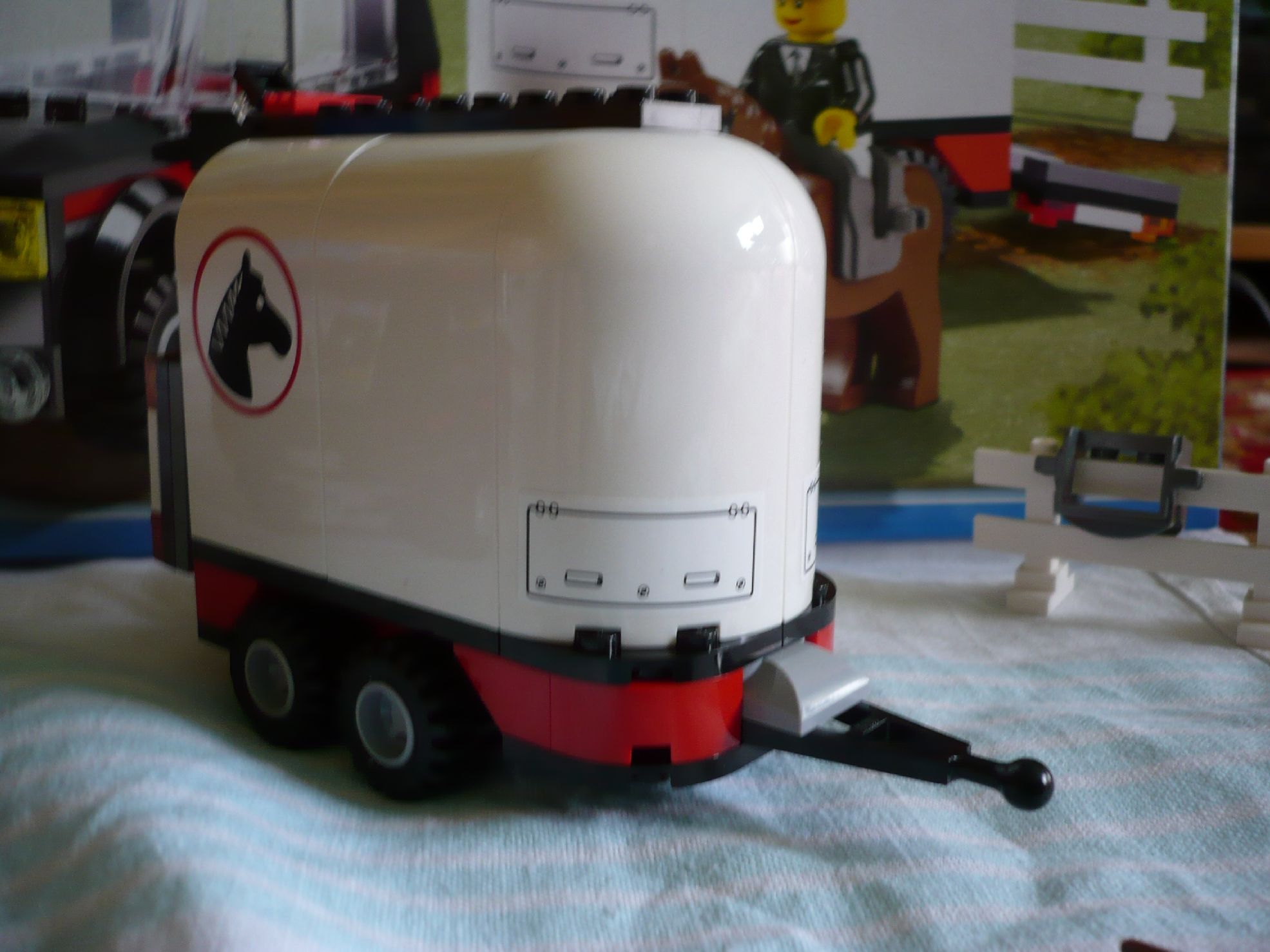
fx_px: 1284
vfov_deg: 40.7
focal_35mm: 35
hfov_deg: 52.6
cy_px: 476
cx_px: 635
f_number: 2.8
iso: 100
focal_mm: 5.8
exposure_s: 1/30
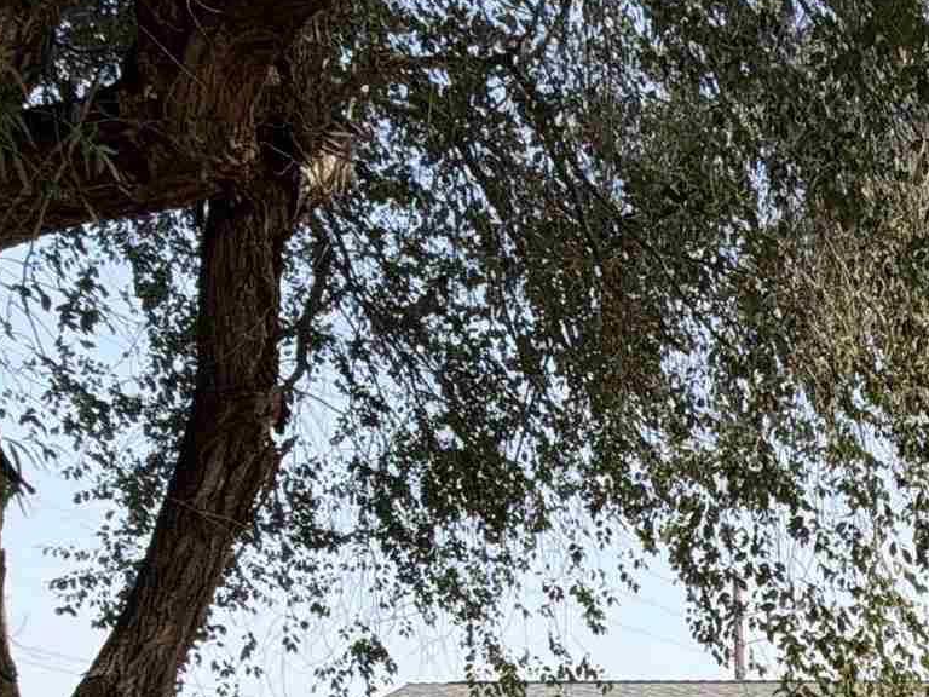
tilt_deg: -2.6
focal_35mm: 56
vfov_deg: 22.1
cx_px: 1028
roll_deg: +0.0
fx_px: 1503
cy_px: 1013
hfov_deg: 30.6
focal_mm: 2.22
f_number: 2.2
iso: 40
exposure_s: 1/770
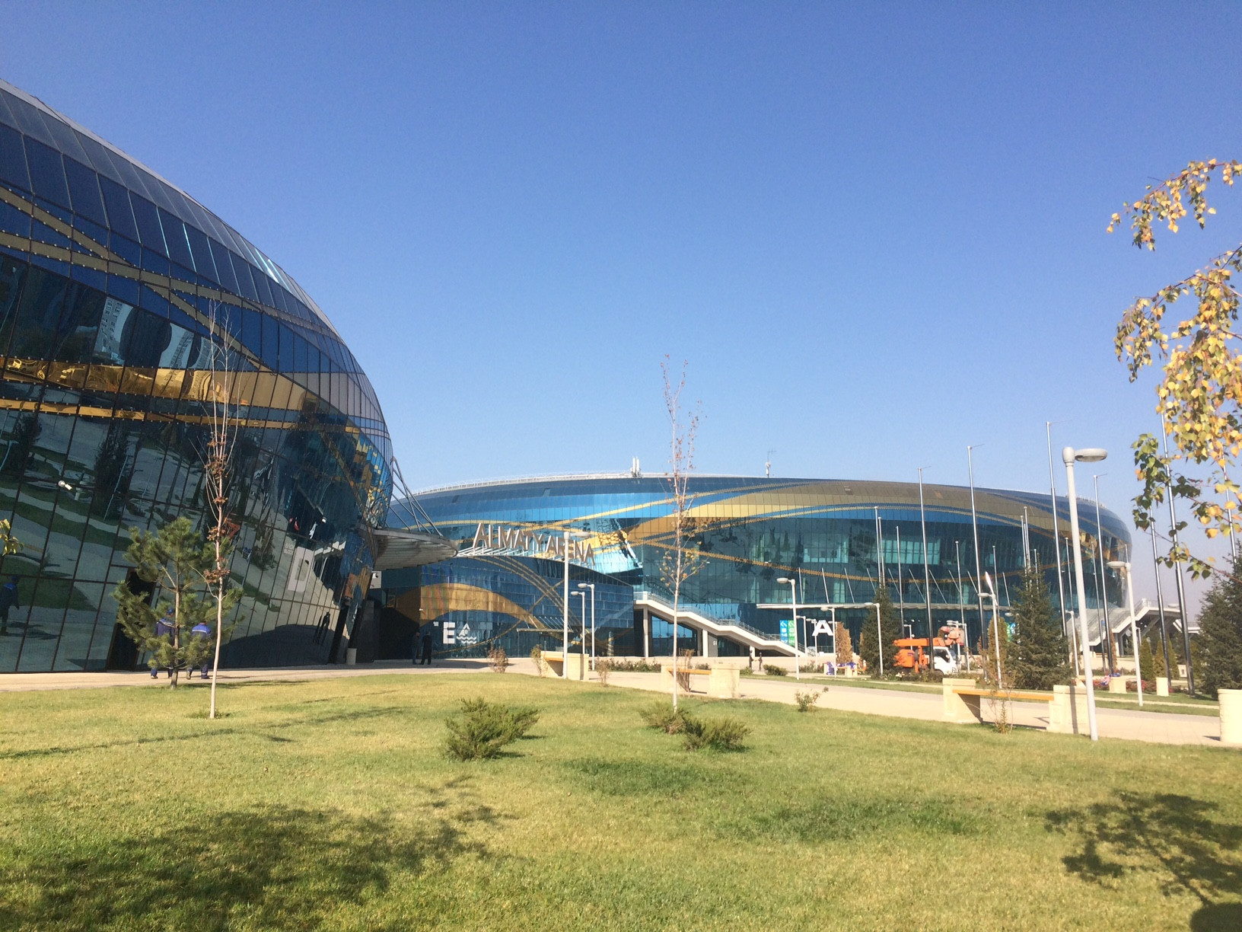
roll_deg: +0.6
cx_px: 621
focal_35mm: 29
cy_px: 466
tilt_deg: +5.5
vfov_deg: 48.2
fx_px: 1041
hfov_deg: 61.7
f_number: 2.2
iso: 32
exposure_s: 1/1953
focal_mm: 4.15
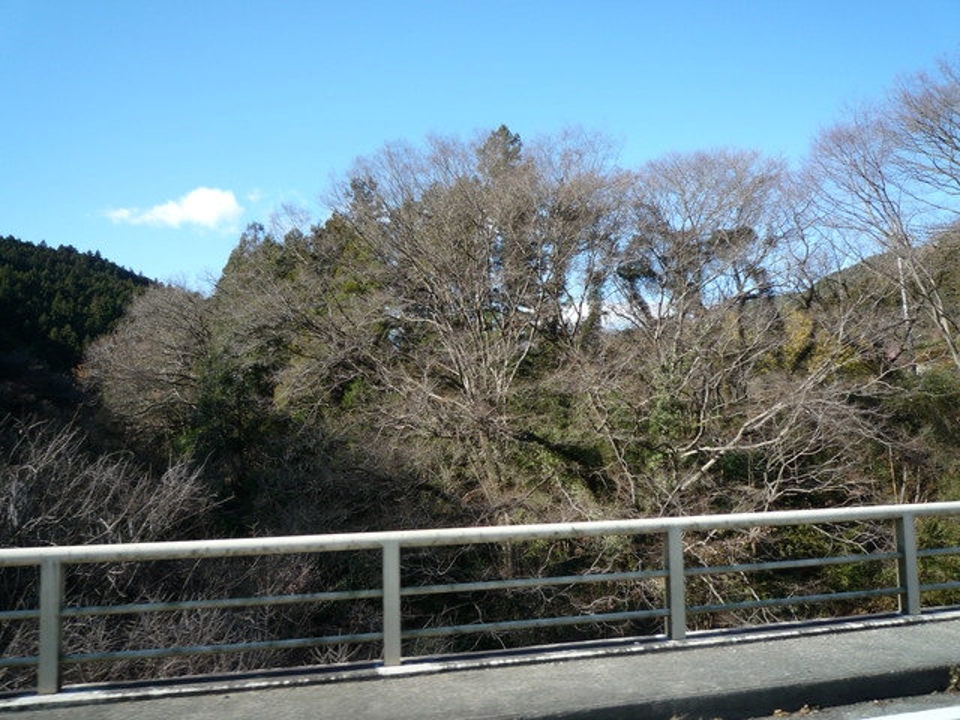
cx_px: 480
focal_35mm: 25
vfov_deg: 54.9
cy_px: 360
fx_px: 693
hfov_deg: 69.4
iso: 100
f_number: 3.2
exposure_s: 1/500
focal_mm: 4.4
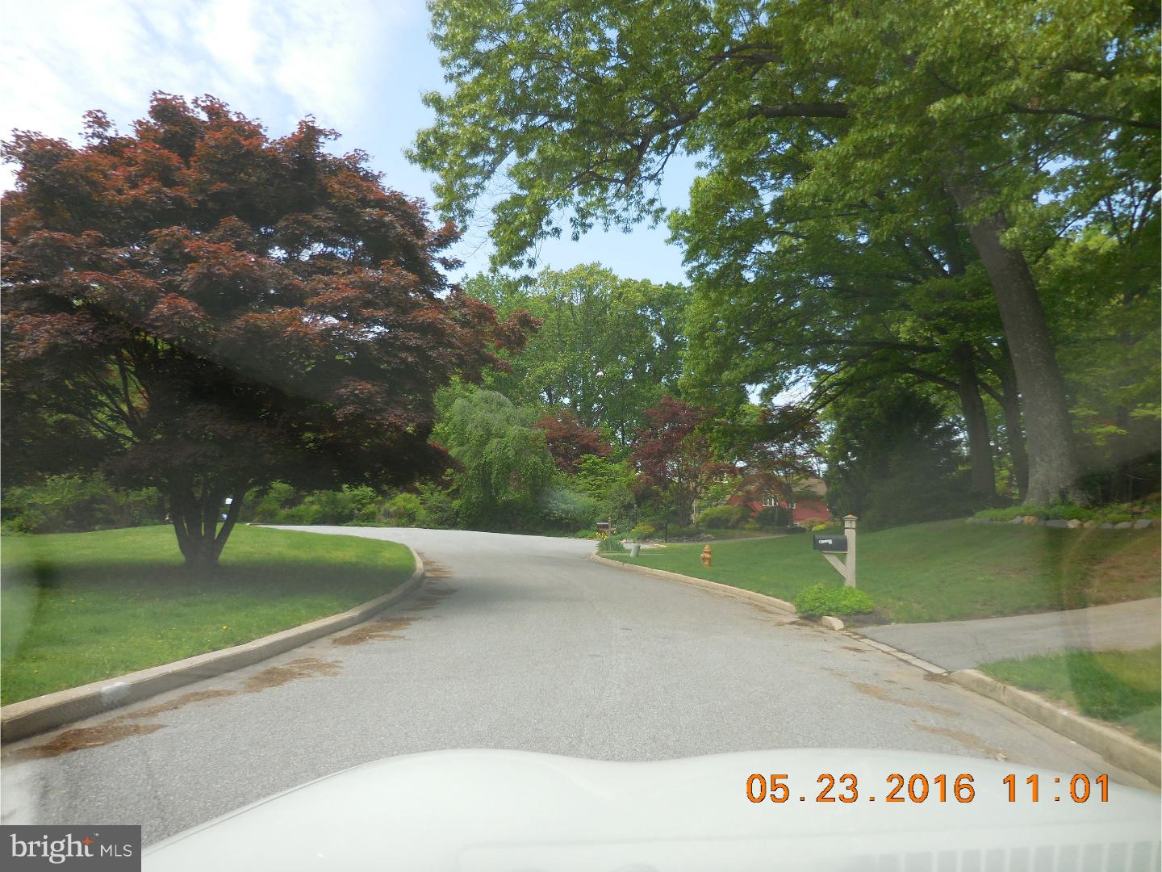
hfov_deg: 69.4
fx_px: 839
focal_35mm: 25
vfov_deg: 54.9
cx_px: 581
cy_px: 436
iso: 125
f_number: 3.3
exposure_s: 1/400
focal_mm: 4.5
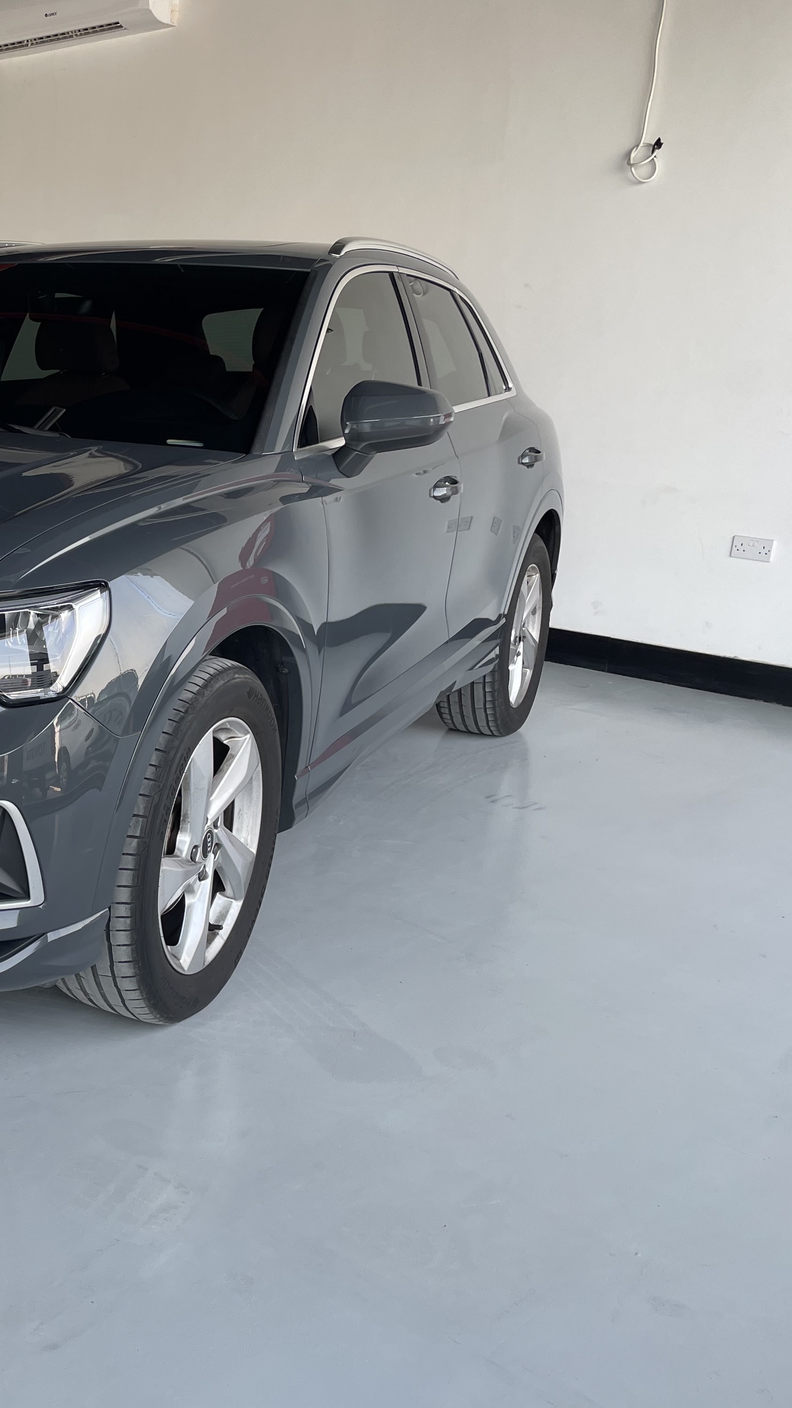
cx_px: -37
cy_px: 702
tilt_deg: -13.6
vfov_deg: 52.8
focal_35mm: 38
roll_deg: -2.2
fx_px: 1419
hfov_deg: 28.8
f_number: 1.6
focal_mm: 4.2
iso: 32
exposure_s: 1/201
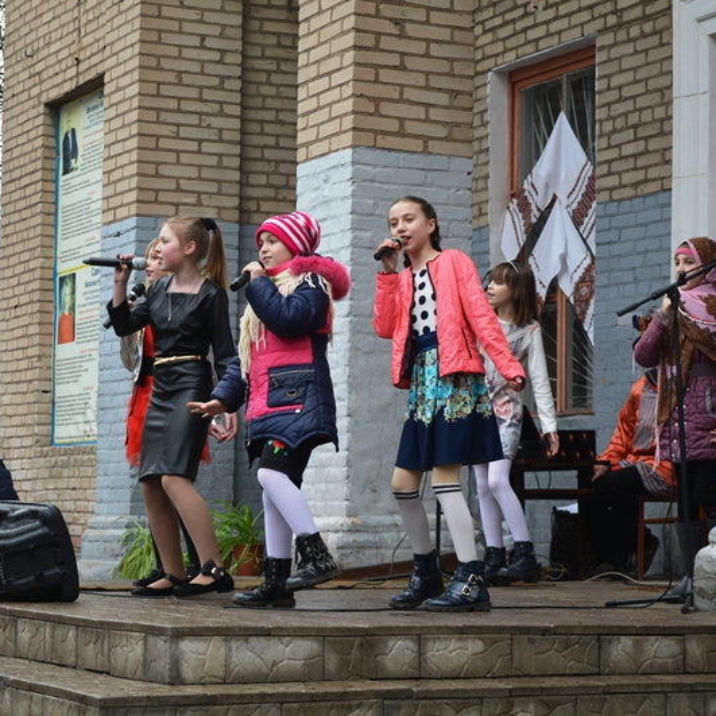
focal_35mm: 106
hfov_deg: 16.5
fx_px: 2472
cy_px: 358
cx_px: 342
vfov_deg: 16.5
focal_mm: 55
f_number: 5.6
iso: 200
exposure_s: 1/160
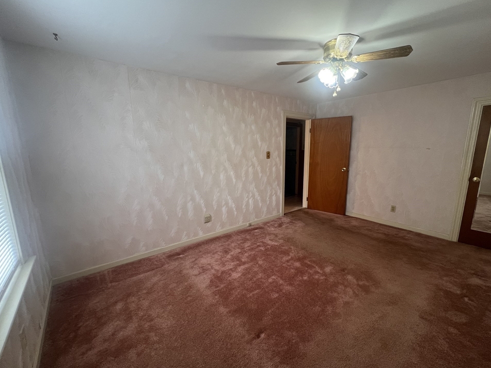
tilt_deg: -10.9
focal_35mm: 14
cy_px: 187
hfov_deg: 102.1
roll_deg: +1.0
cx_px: 251
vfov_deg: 85.7
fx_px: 199
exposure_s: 1/60
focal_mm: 1.57
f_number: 1.8
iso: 160
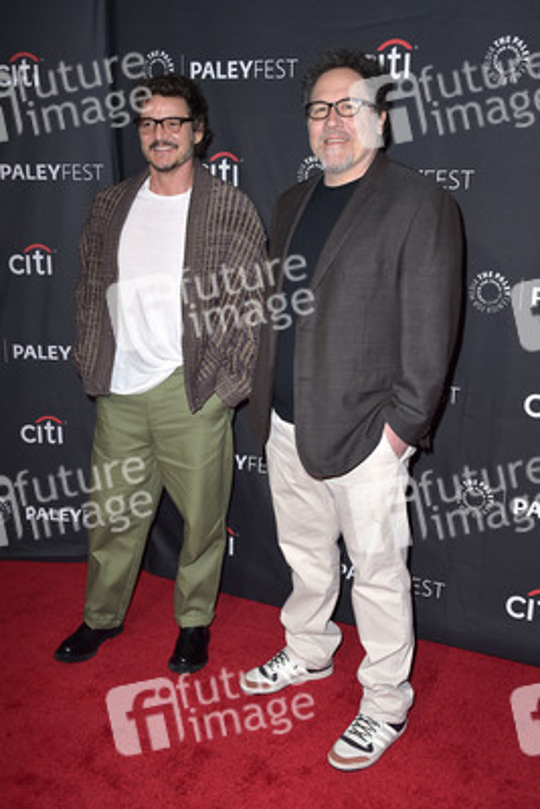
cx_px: 270
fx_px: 809
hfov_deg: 36.9
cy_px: 404
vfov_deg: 53.1
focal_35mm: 36
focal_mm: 36
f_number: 6.3
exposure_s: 1/250
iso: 250
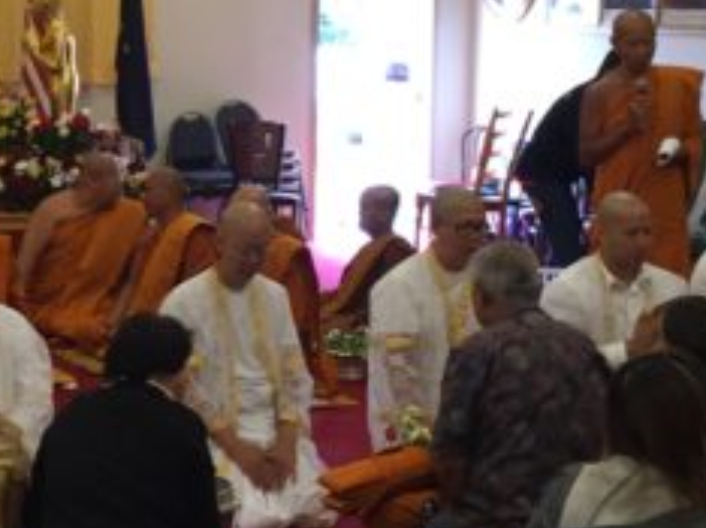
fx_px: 2099
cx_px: 94
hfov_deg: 18.8
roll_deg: -0.4
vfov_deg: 14.3
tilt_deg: -5.7
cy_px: 258
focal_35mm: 103
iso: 80
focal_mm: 4.15
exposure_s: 1/30
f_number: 2.2
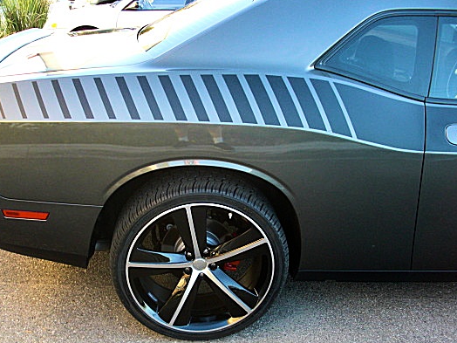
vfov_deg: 32.8
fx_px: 581
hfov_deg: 42.8
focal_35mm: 44
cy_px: 203
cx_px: 196
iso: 200
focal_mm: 6.3
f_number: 2.8
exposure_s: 1/100
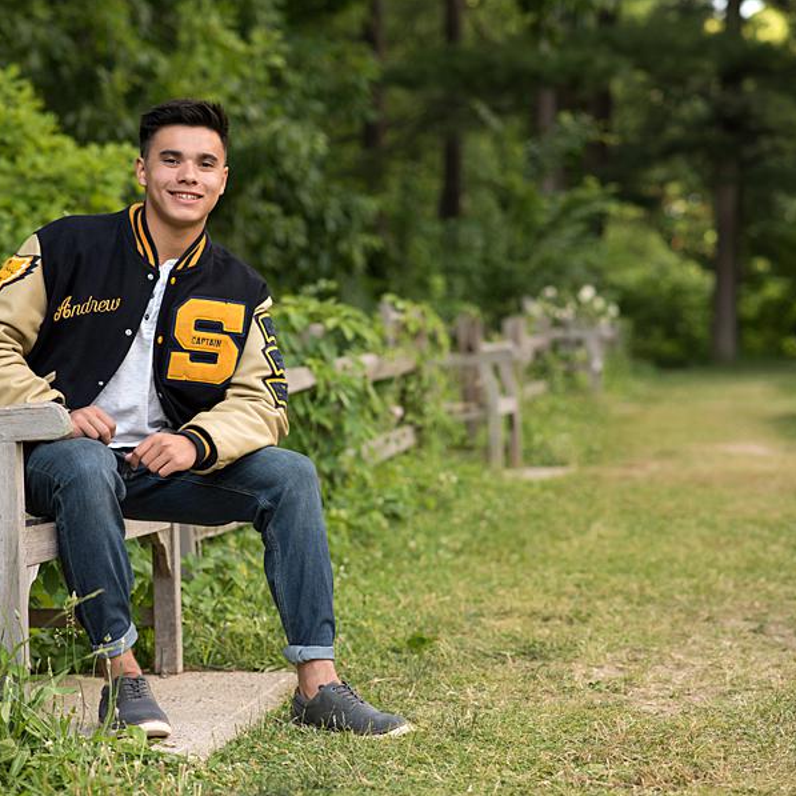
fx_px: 2836
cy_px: 398
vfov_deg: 16.0
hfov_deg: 16.0
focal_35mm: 109
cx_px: 312
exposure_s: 1/400
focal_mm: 85
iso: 400
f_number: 3.2
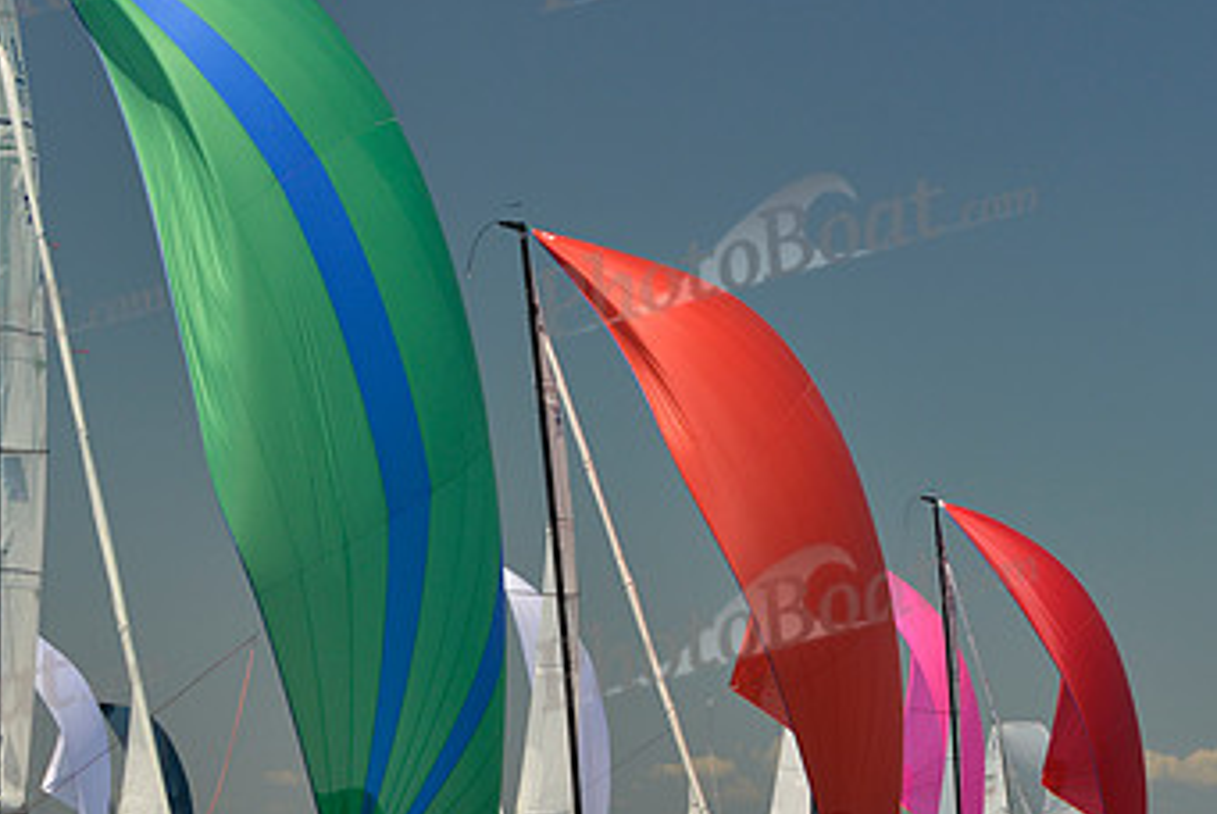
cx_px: 353
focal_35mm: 119
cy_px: 484
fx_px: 4026
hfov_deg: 17.1
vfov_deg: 11.5
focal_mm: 70
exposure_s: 1/1000
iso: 280
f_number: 6.3
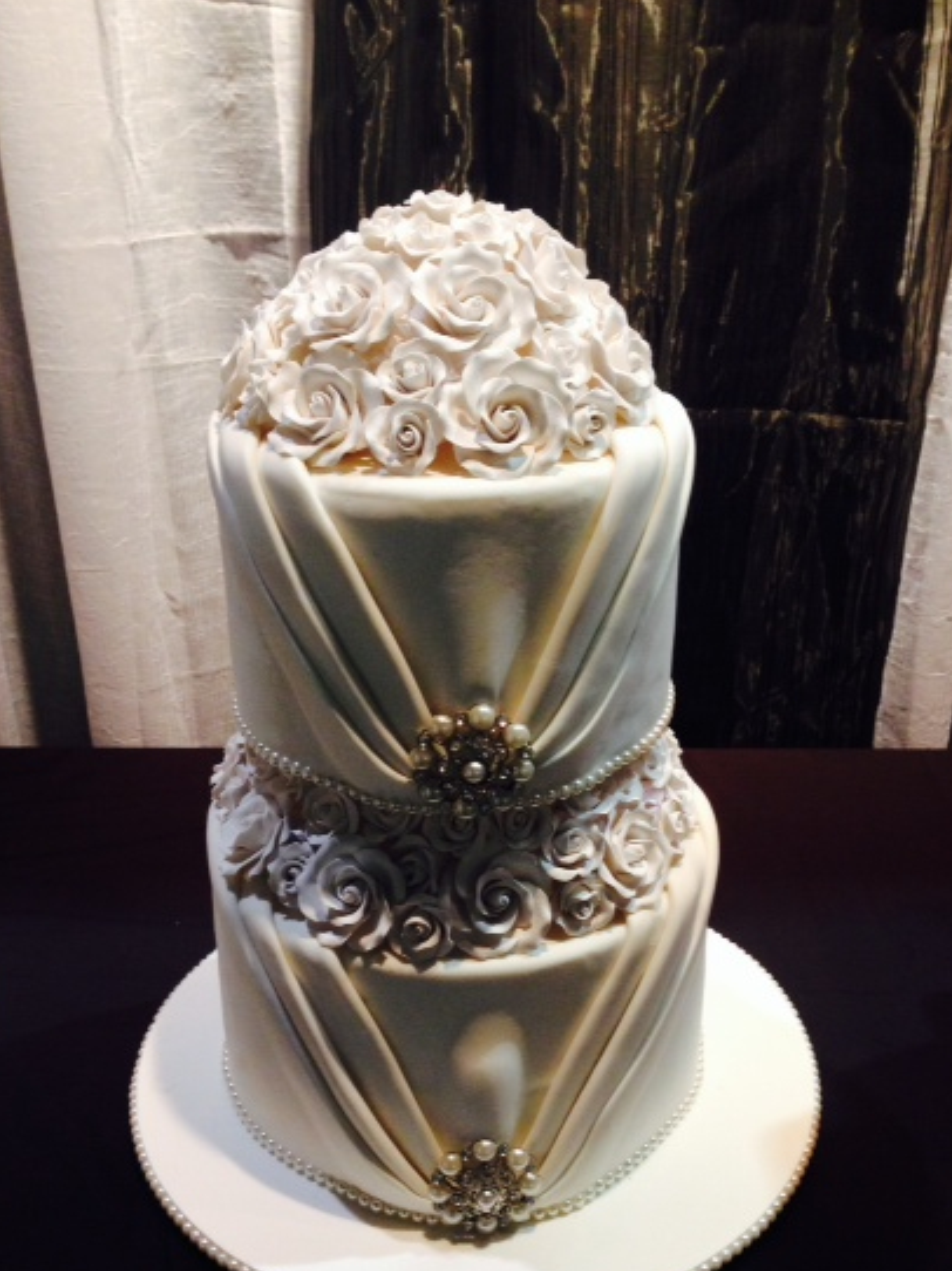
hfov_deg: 36.8
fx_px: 1431
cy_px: 739
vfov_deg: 47.7
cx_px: 462
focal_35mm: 39
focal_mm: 4.12
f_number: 2.4
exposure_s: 1/20
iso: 160
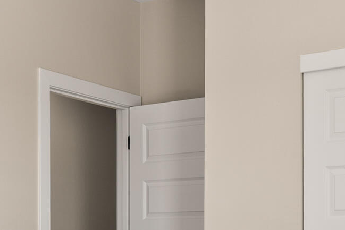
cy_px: 251
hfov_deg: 27.2
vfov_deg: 17.8
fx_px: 709
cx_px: 125
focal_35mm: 74
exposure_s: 1.3
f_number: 8
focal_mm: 16
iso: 200
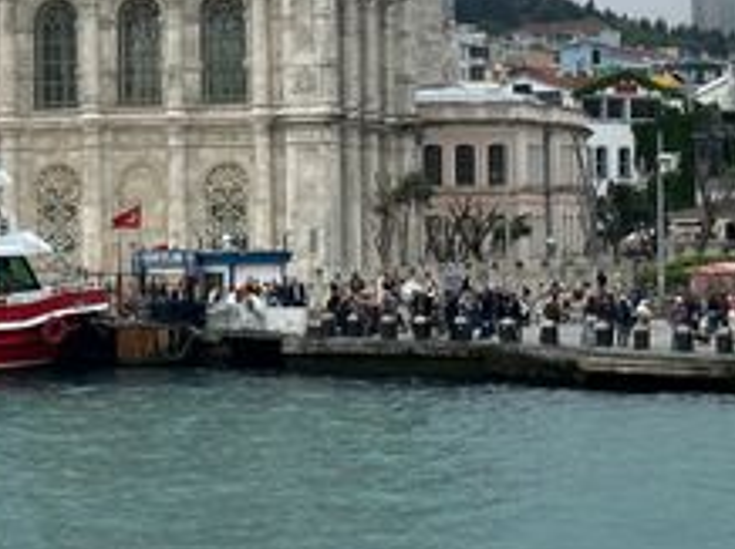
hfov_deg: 13.9
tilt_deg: +2.9
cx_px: 115
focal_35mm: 141
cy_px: 34
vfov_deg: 10.4
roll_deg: +0.5
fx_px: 2991
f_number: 1.78
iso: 64
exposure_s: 1/2028
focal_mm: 6.86
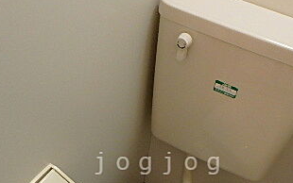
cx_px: 160
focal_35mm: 46
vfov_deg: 27.1
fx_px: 367
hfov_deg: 43.4
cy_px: 163
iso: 500
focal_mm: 3.7
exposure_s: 1/30
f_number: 3.5
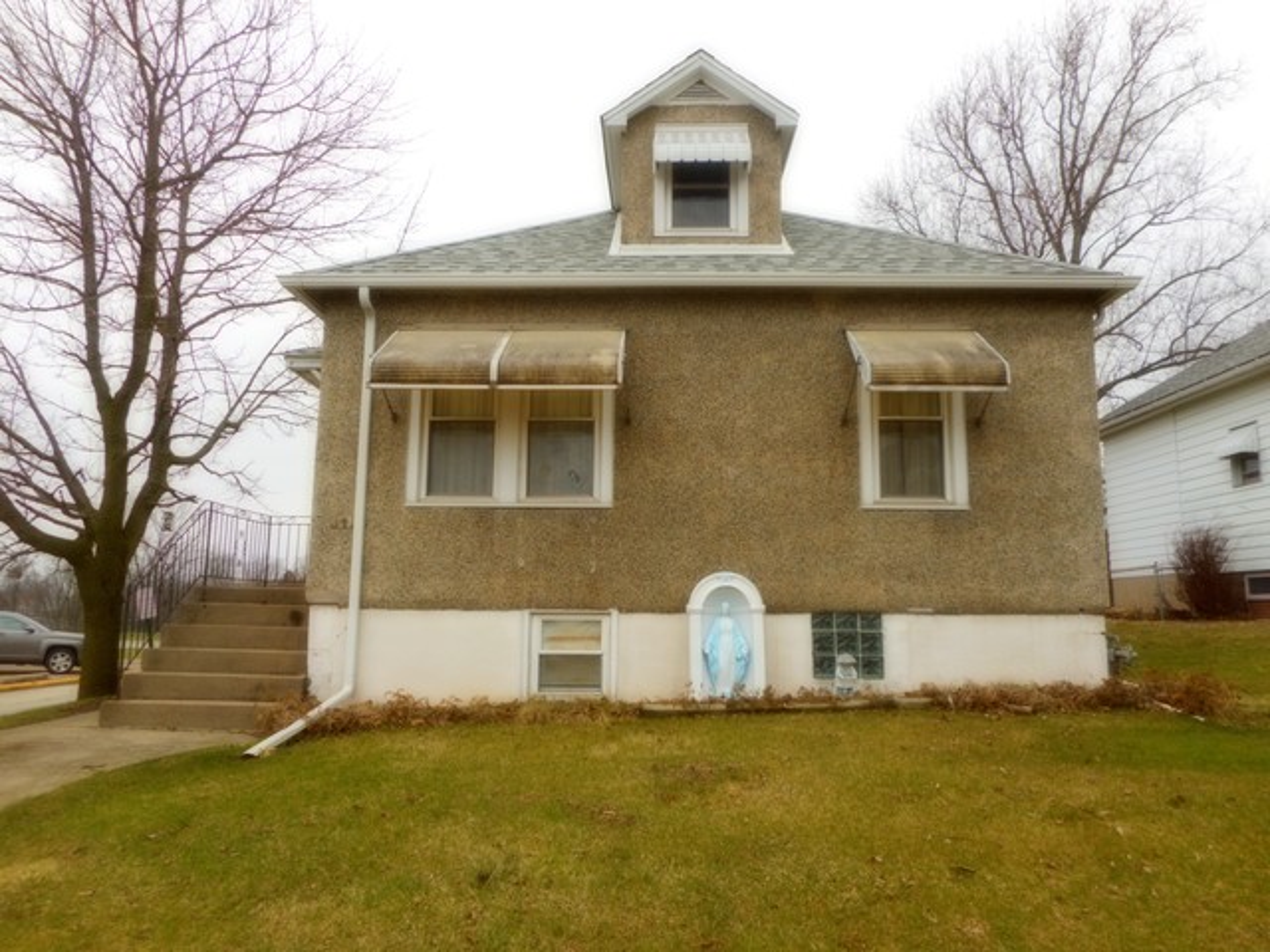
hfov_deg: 69.4
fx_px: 917
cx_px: 635
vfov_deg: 54.9
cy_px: 476
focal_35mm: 25
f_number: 3.7
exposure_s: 1/100
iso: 80
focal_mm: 4.5
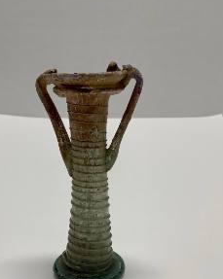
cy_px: 191
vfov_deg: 39.8
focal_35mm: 46
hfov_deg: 32.6
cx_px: 93
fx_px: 380
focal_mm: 3.3
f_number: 2.4
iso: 80
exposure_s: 1/120
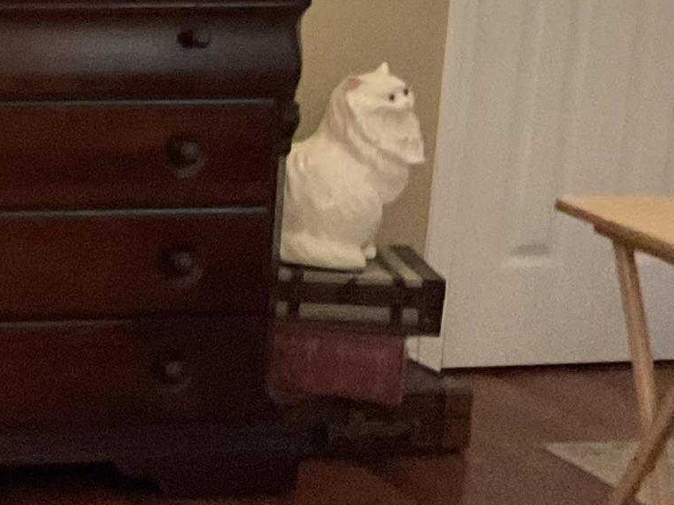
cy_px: -33
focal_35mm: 118
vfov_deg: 12.4
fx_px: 2297
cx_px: -695
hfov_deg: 14.0
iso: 500
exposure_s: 1/30
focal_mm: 3
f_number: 1.8
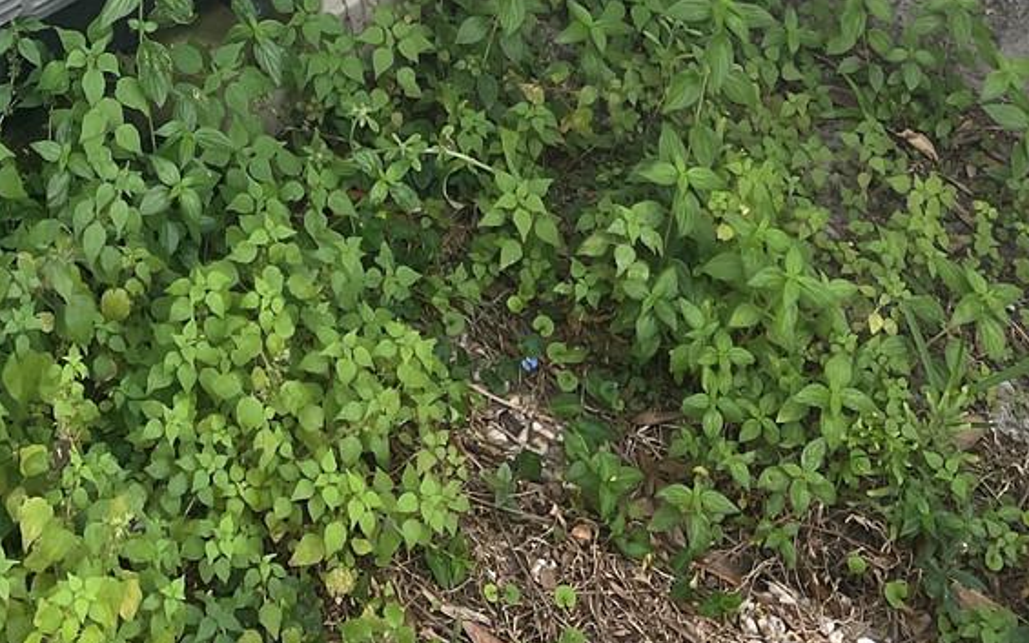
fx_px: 2187
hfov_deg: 25.7
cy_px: -437
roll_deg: -5.4
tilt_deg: -26.6
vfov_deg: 15.0
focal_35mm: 78
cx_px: 129
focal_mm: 5.7
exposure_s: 1/632
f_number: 1.5
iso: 50
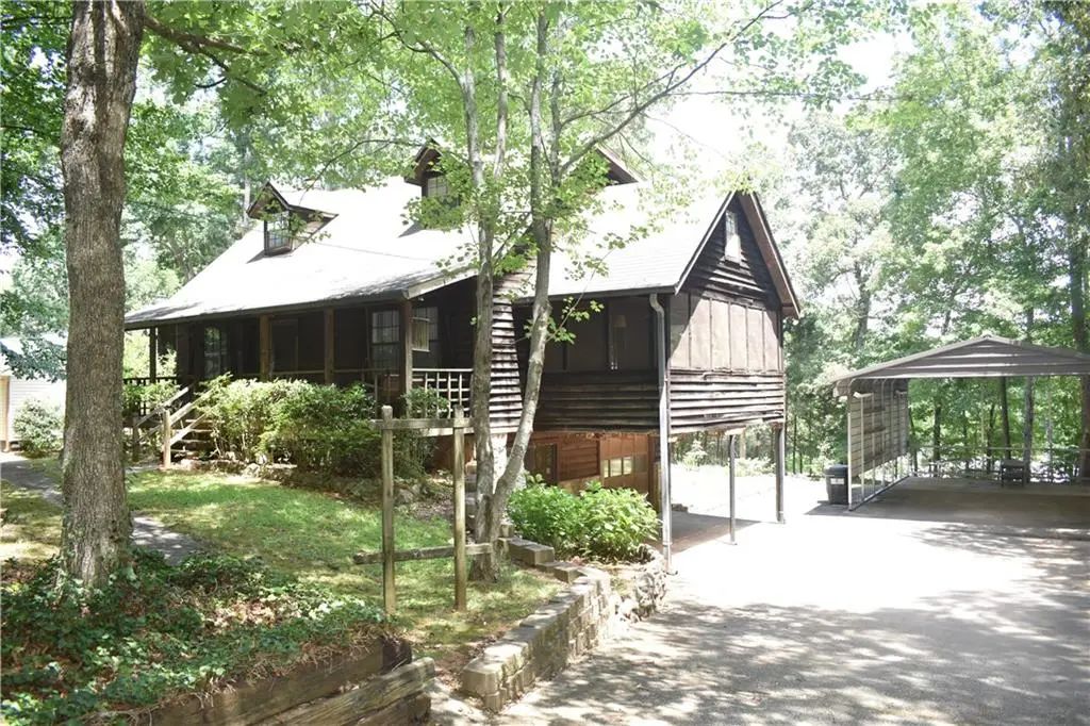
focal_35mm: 27
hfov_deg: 67.4
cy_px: 363
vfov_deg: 47.9
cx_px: 545
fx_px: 817
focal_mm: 18
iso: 400
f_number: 4
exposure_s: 1/200
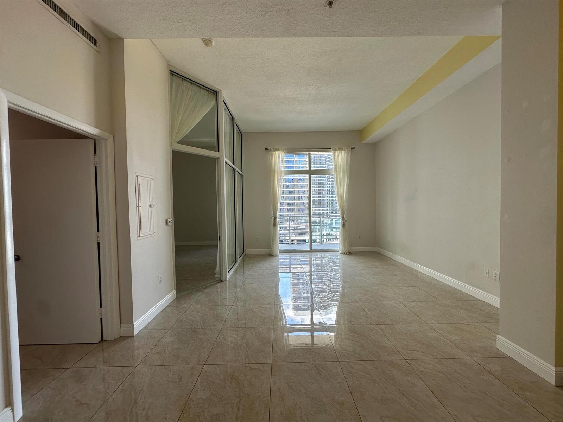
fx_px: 228
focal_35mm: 14
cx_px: 282
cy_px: 211
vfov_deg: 85.7
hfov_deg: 102.1
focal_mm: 2.22
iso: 64
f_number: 2.2
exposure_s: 1/120
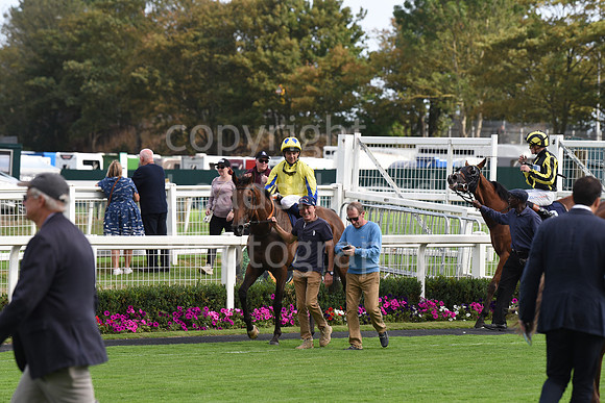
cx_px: 302
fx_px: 3362
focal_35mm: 200
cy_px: 202
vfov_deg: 6.9
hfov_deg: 10.3
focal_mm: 200
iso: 400
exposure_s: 1/1000
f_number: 5.6
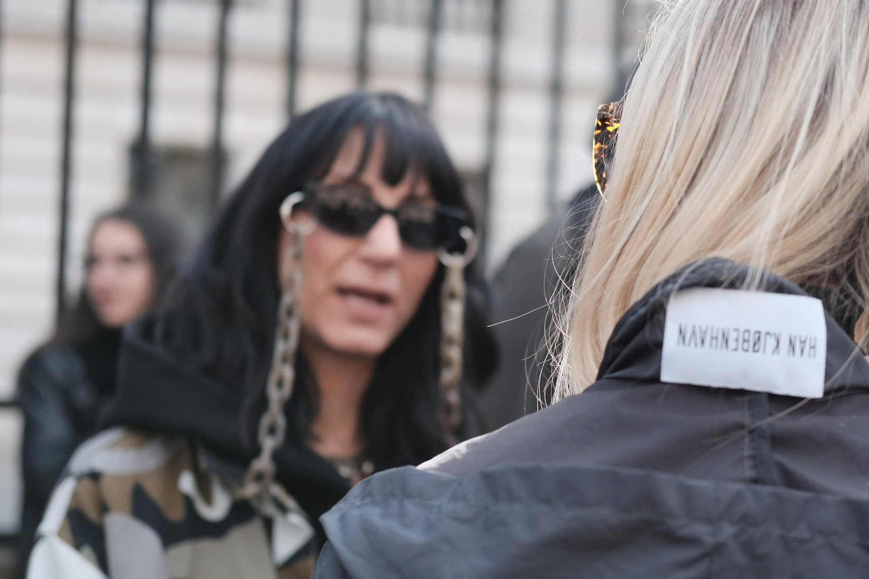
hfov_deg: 24.7
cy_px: 325
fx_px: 1979
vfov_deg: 16.6
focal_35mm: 82
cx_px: 569
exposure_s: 1/2500
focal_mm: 35
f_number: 2
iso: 800
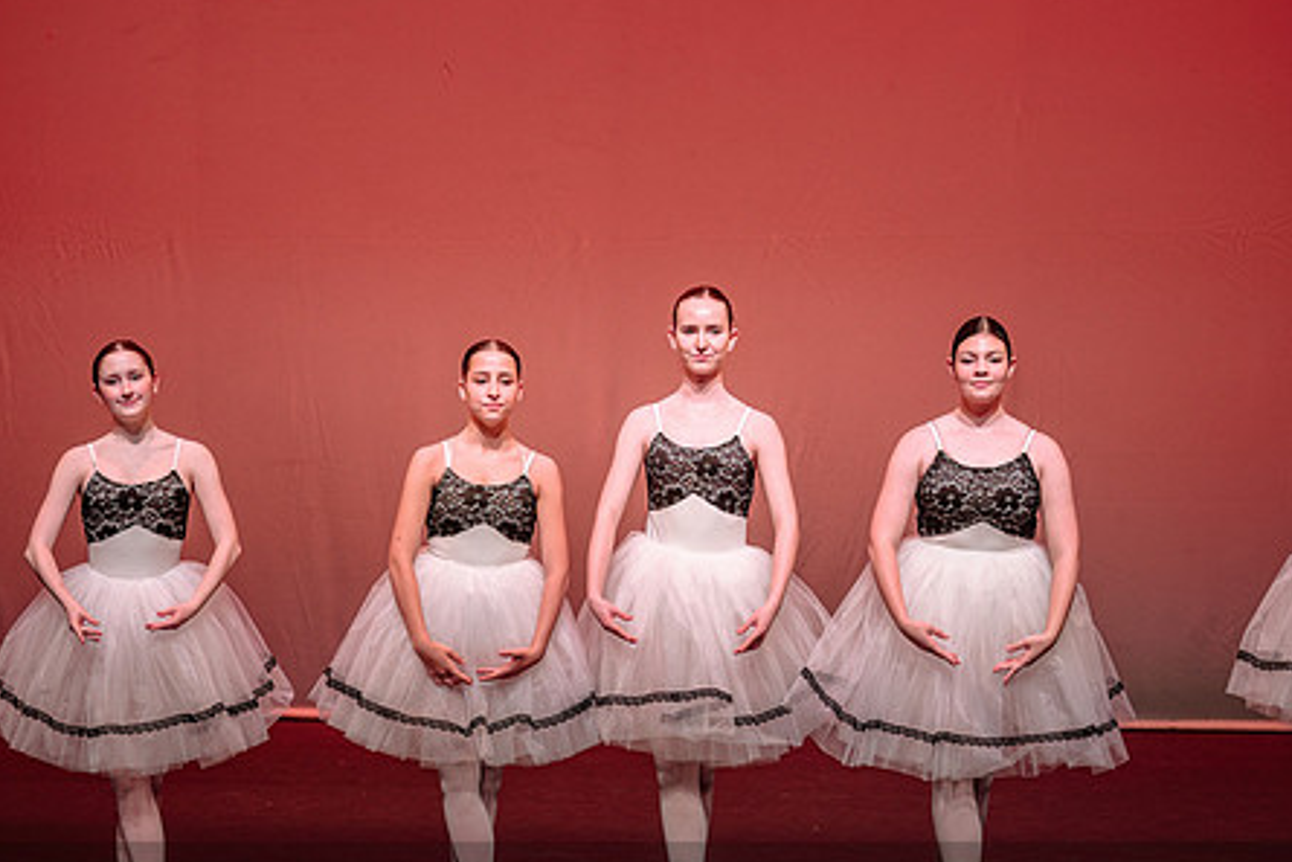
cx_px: 697
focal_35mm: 172
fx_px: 6175
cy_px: 495
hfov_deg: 11.9
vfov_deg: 8.0
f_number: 2.8
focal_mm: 122
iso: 1000
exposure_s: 1/500
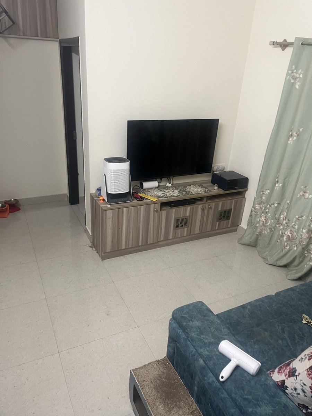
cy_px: 208
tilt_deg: -22.7
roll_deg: -3.2
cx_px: 156
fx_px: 312
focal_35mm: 26
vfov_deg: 67.3
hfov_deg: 53.1
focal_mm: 5.1
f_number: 1.6
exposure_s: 1/50
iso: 200
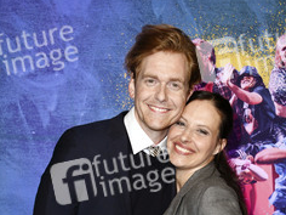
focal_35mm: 78
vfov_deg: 18.2
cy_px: 237
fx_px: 644
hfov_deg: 25.0
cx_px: 148
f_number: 5
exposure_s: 1/250
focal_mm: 48
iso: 1250
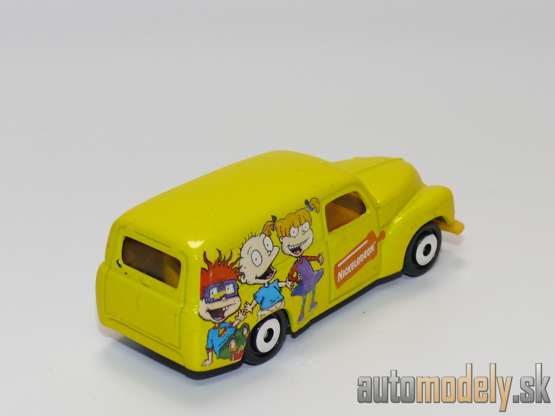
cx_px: 278
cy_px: 208
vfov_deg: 14.5
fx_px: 1635
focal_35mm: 102
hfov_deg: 19.3
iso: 100
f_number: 4
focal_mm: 13.4
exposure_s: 1/30
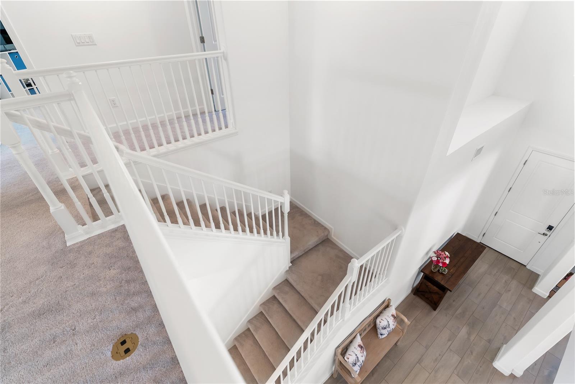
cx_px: 288
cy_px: 192
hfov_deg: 96.7
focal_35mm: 16
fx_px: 256
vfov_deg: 73.8
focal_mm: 16
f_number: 3.5
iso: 250
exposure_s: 1/25
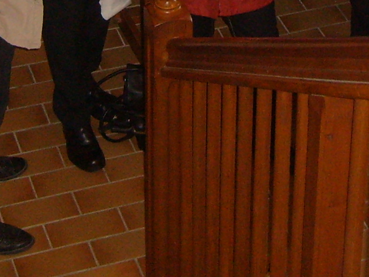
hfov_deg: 14.3
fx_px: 1471
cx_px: 272
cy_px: -236
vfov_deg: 10.1
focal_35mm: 138
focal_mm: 5.8
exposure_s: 1/45
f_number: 2.8
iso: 160
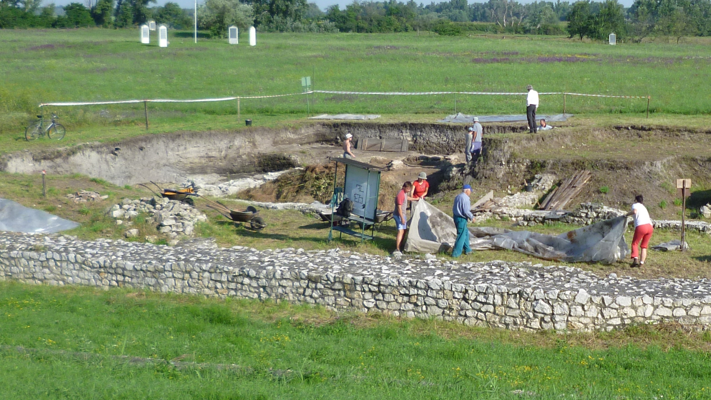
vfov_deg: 16.7
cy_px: 249
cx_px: 573
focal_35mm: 72
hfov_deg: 28.7
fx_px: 1358
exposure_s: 1/800
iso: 100
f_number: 3.2
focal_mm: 6.1
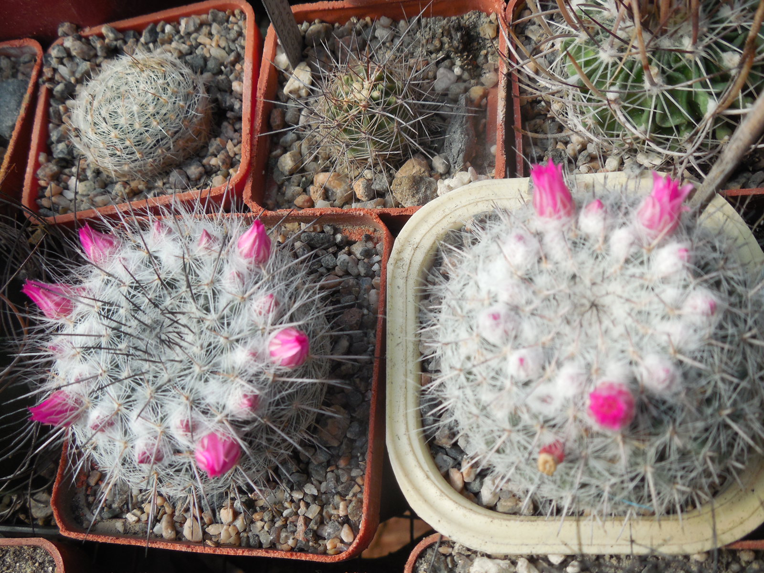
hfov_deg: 58.4
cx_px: 382
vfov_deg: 45.4
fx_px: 684
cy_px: 286
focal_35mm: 31
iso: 125
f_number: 3.6
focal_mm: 5.6
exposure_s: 1/500
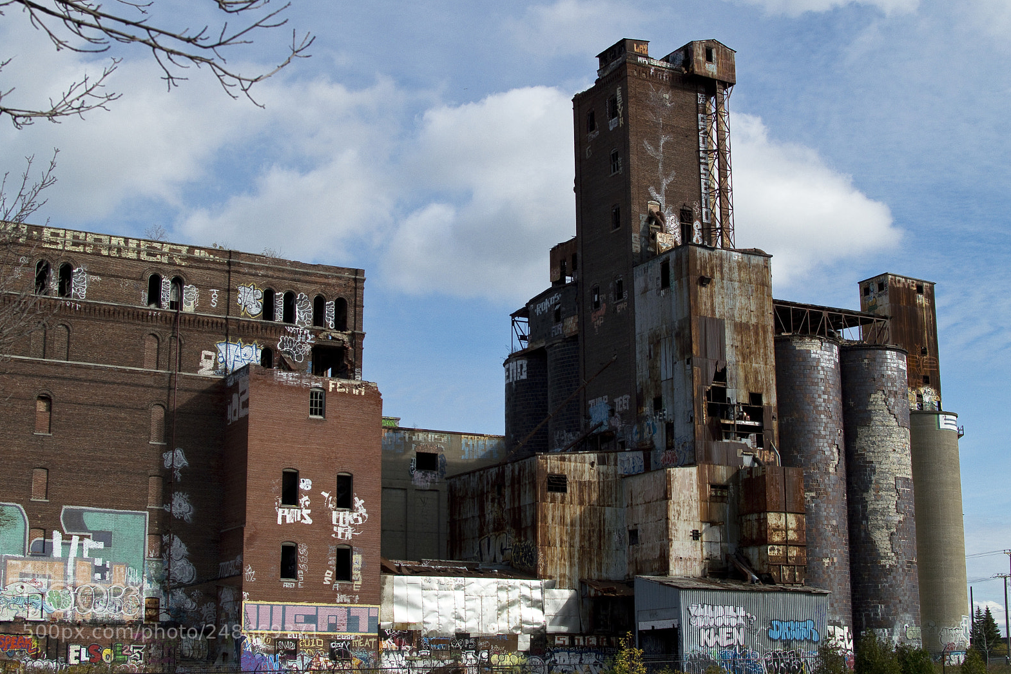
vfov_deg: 25.3
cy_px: 340
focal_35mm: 54
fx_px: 1503
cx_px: 498
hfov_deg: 37.2
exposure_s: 1/2500
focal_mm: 35
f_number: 5.6
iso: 400
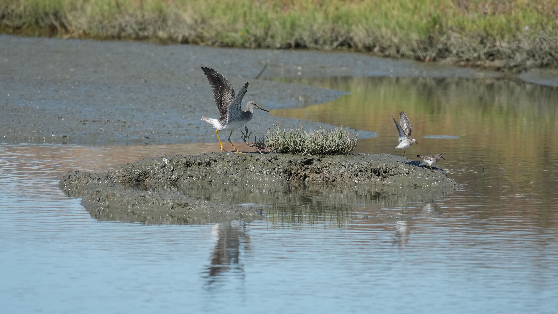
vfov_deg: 1.4
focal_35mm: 881
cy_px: 131
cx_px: 279
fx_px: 13035
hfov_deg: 2.5
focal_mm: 560
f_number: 6.3
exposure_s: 1/2500
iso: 640
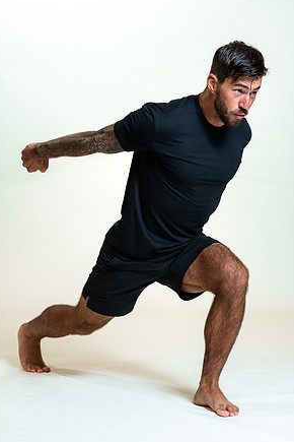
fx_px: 1078
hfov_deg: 15.5
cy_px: 223
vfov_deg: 23.1
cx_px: 145
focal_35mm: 88
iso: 320
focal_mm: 85
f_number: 4
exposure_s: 1/160
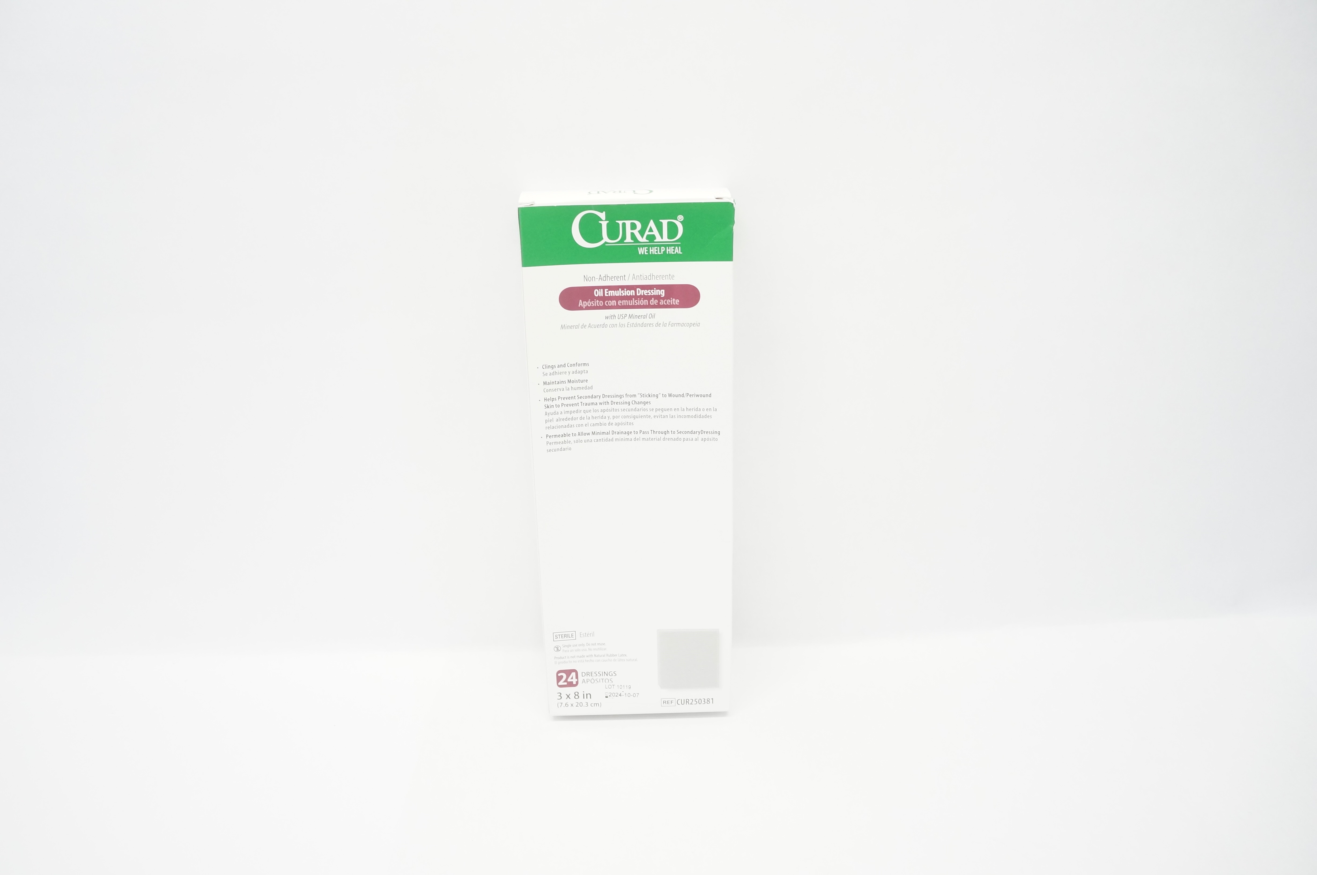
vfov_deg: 47.8
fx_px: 987
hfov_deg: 67.4
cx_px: 658
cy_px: 438
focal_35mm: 27
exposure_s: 1/80
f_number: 5.6
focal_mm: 18
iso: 800
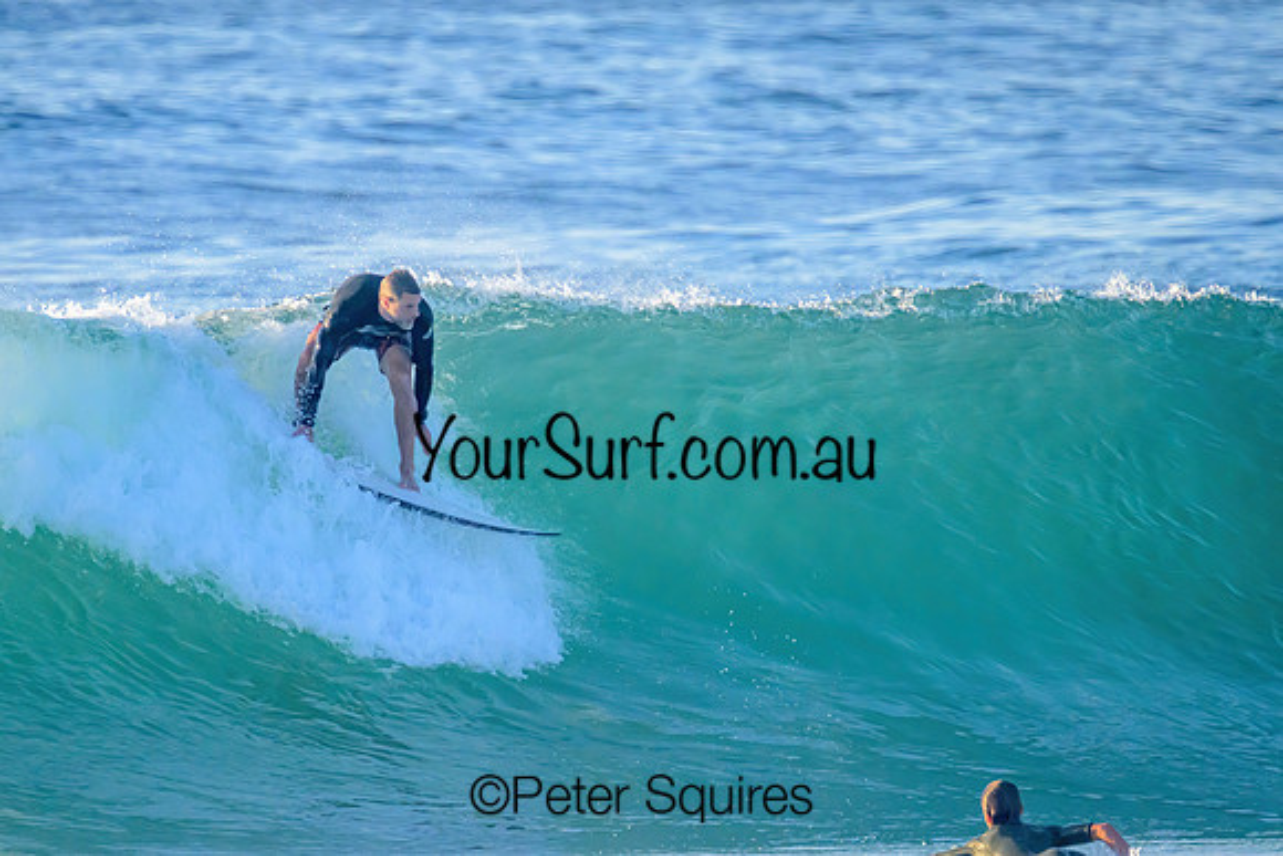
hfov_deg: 2.1
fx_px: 35138
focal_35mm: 986
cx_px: 500
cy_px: 336
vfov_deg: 1.4
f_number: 11
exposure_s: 1/1600
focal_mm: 800
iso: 2200
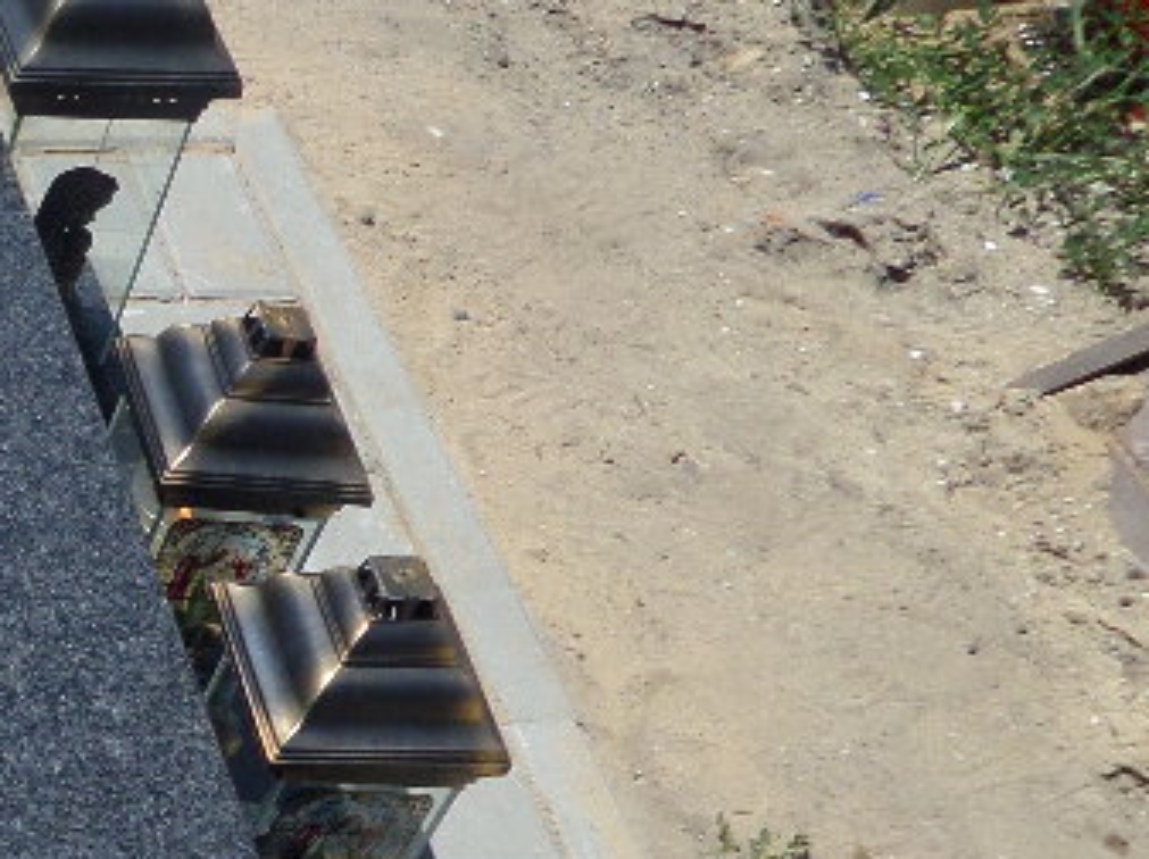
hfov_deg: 22.4
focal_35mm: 73
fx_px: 2420
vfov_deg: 19.9
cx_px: -528
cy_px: 709
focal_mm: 4.3
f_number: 3.1
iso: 80
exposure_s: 1/1500
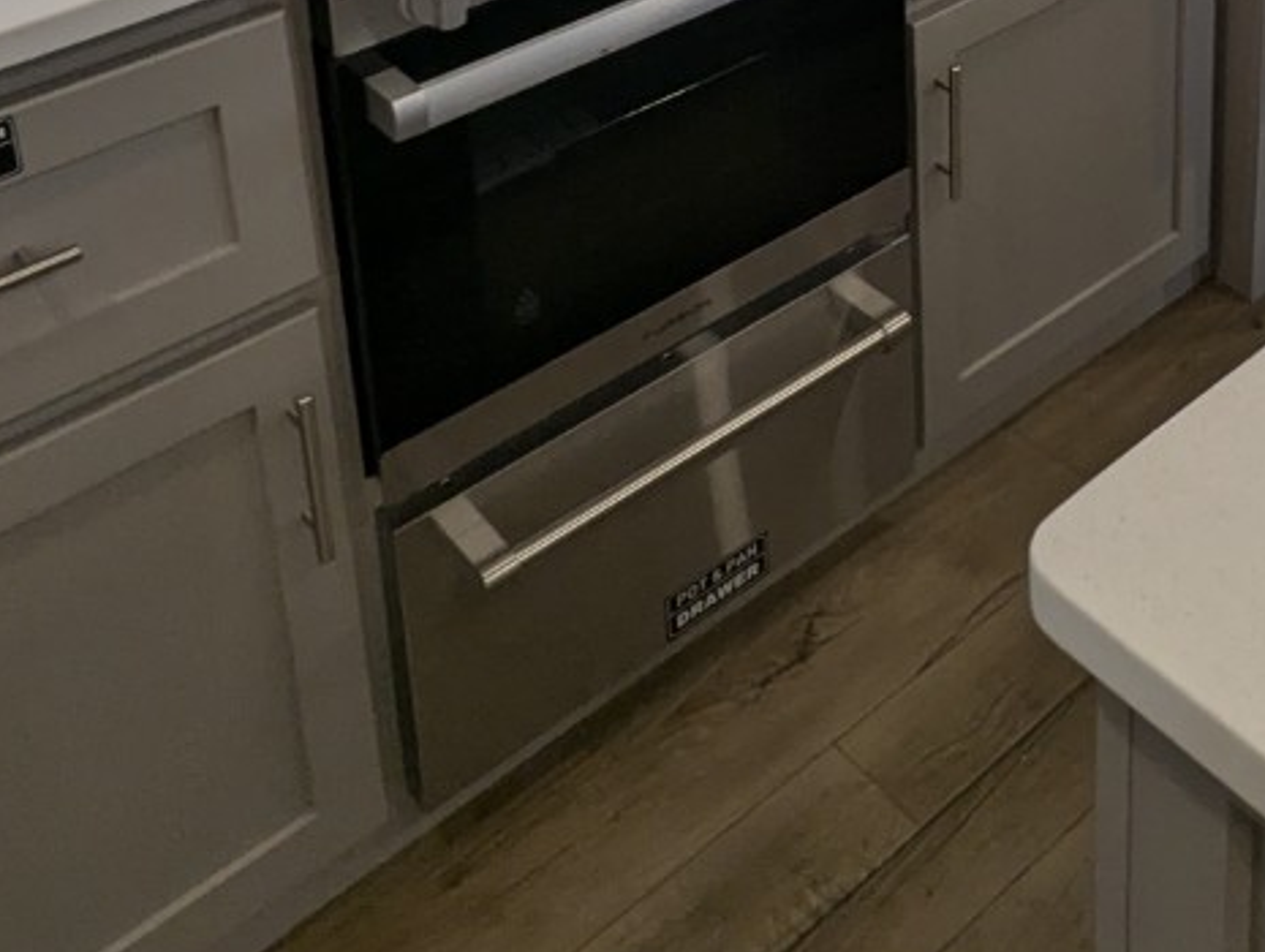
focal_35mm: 48
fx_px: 1756
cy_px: -419
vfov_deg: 24.6
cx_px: 1125
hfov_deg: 37.2
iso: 95
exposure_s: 1/40.7
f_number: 2.2
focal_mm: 2.35
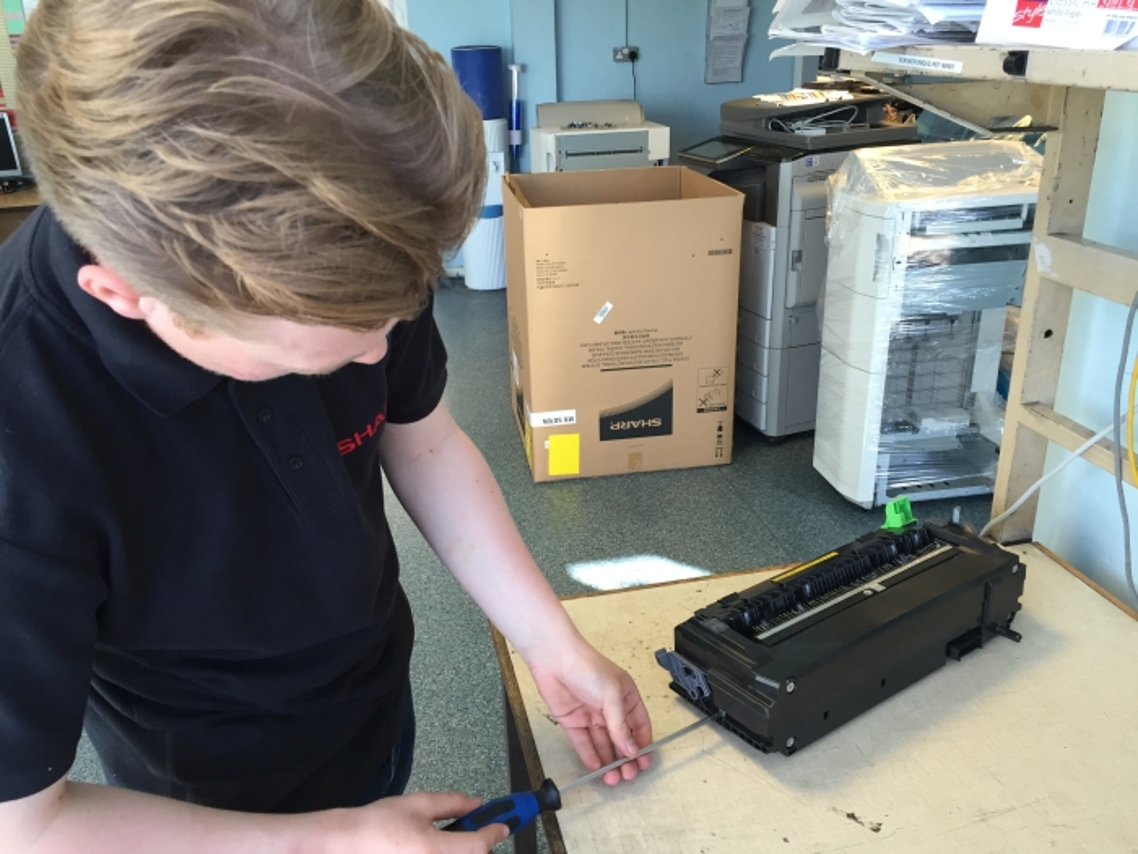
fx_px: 953
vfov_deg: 48.2
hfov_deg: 61.7
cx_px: 569
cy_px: 427
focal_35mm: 29
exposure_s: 1/33
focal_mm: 4.15
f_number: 2.2
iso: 40
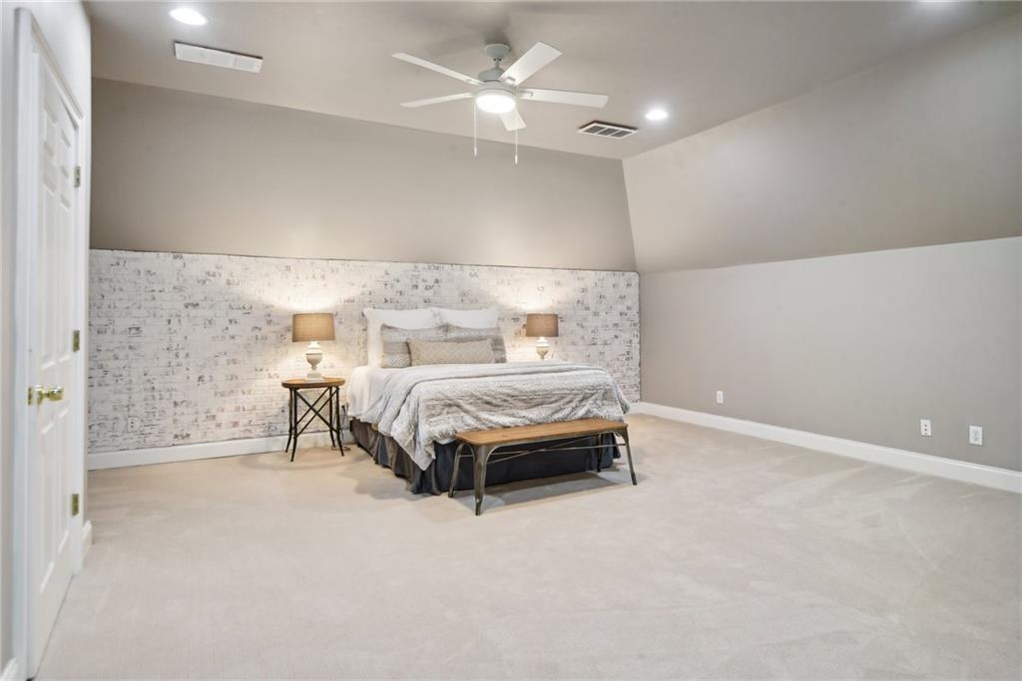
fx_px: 596
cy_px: 340
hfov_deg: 81.2
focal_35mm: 21
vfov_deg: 59.5
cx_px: 511
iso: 400
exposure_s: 1/5
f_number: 8
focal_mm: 21
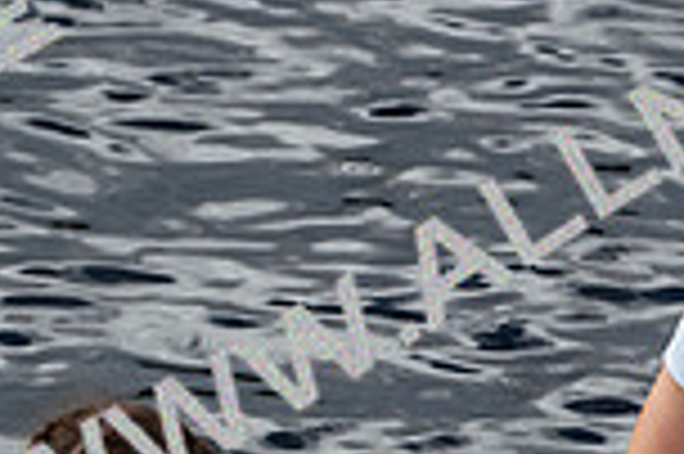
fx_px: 31145
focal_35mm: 1641
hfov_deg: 1.3
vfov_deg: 0.8
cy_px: 560
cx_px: 531
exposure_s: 1/1250
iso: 800
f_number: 6.3
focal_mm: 430
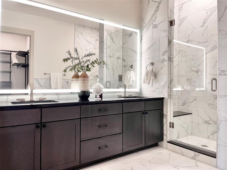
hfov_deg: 67.3
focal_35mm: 26
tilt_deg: -0.1
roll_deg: -1.2
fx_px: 170
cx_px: 114
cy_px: 85
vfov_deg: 53.1
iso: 100
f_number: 1.6
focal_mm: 5.1
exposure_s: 1/60
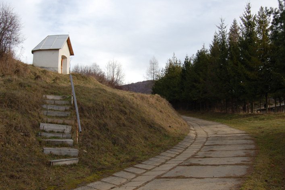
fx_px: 348
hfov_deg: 44.5
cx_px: 142
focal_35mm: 44
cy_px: 90
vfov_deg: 30.5
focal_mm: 26
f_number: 10
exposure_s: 1/250
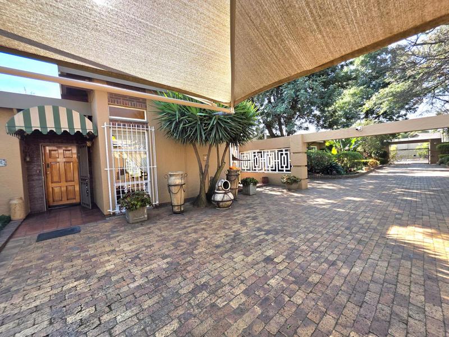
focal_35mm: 13
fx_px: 169
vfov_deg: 89.9
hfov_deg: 106.2
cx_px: 224
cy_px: 168
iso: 40
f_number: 1.9
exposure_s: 1/500
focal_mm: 2.2
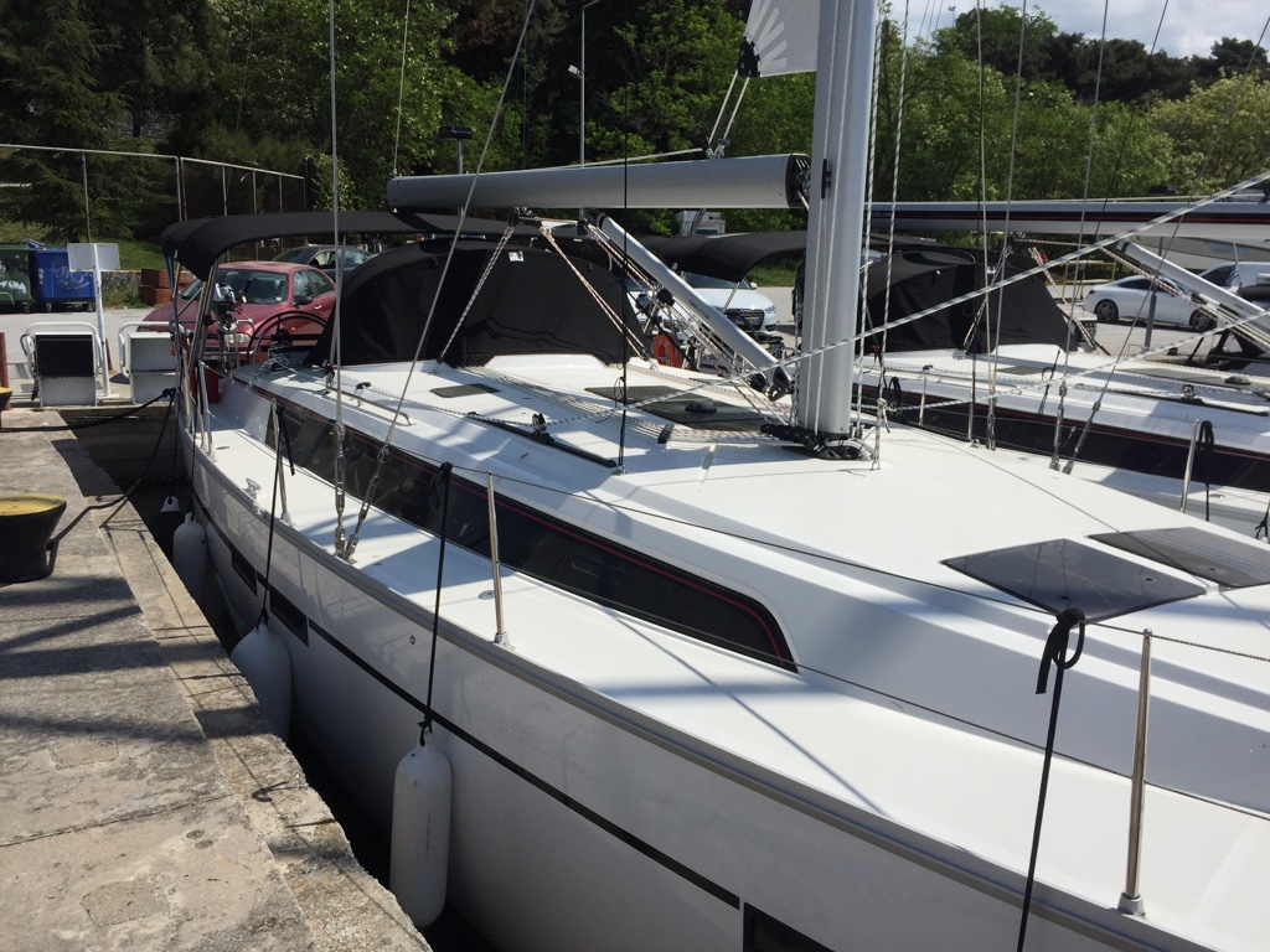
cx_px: 635
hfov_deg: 61.7
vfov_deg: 48.2
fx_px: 1064
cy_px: 476
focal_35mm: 29
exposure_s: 1/6623
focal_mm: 4.15
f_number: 2.2
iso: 32
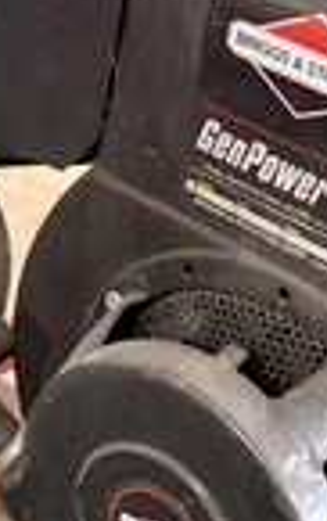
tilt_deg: -28.5
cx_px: 266
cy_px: 280
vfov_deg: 29.3
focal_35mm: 70
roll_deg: -13.1
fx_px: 995
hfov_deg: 18.5
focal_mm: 6.76
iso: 800
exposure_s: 1/40
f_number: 1.78
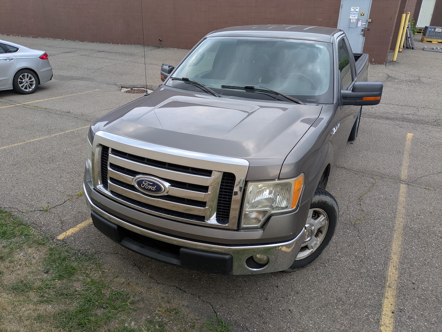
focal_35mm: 25
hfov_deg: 69.4
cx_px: 221
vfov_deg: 54.9
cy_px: 166
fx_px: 319
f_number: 1.89
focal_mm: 5.43
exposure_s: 1/357
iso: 45
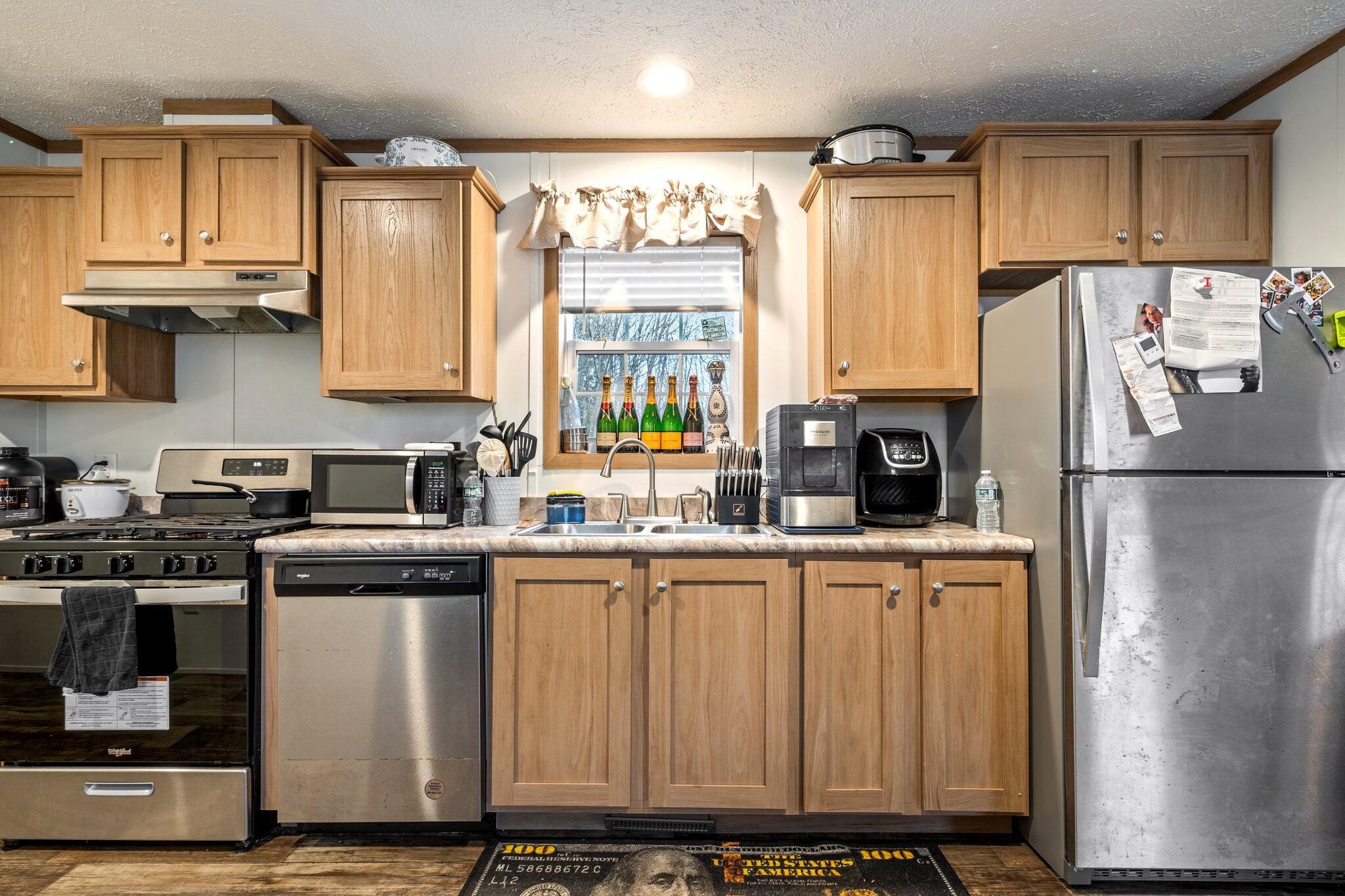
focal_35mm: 16
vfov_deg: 73.7
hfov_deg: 96.7
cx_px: 672
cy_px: 448
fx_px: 598
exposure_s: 4
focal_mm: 16
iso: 100
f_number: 9
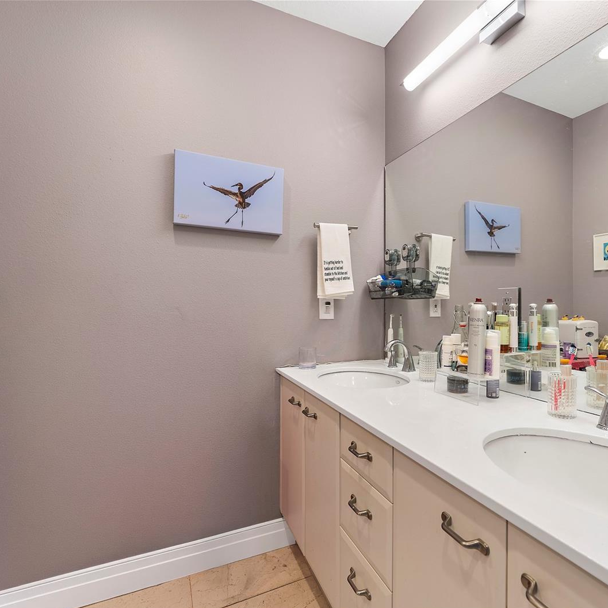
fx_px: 358
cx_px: 358
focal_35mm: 18
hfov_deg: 80.0
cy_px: 306
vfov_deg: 80.7
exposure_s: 1/6
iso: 250
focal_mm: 14
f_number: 7.1
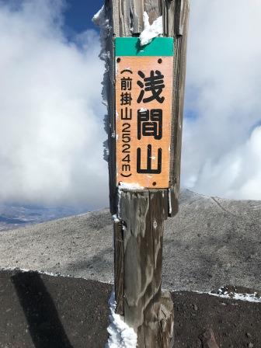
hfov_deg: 49.7
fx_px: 281
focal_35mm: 28
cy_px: 174
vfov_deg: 63.4
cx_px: 130
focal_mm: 3.99
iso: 20
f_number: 1.8
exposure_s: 1/3690
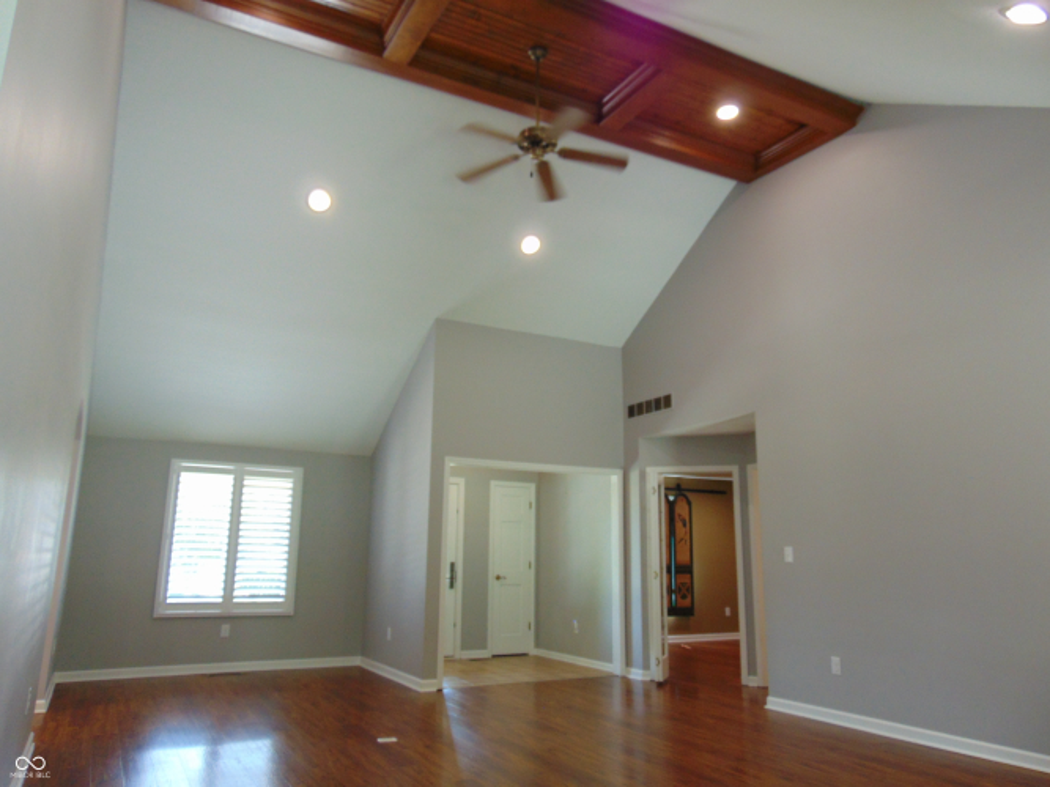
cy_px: 394
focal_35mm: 25
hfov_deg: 69.4
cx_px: 525
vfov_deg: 54.9
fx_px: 758
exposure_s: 1/30
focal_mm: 4.5
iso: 160
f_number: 3
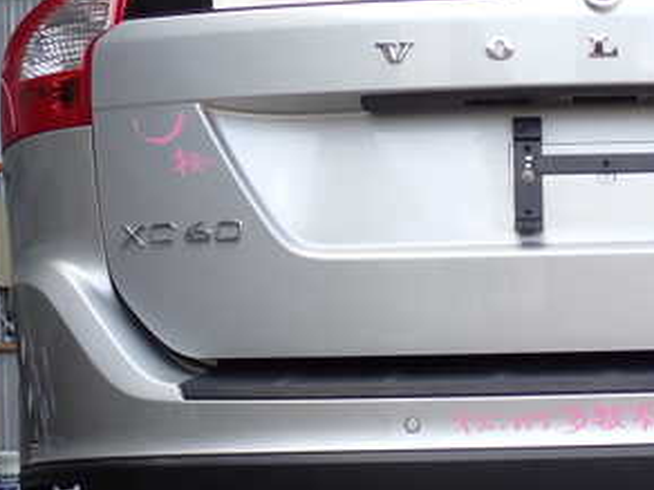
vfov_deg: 19.7
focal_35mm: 74
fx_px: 1398
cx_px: 602
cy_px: 385
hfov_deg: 25.4
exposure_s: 1/160
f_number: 3.5
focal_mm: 6.37
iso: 100
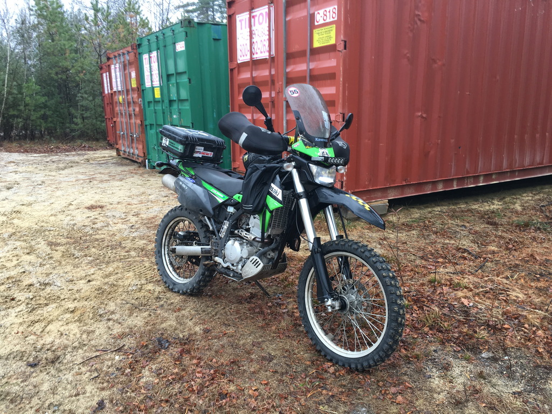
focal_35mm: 29
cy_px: 207
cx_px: 276
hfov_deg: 61.7
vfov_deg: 48.2
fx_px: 462
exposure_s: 1/30
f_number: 2.2
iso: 32
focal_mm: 4.15
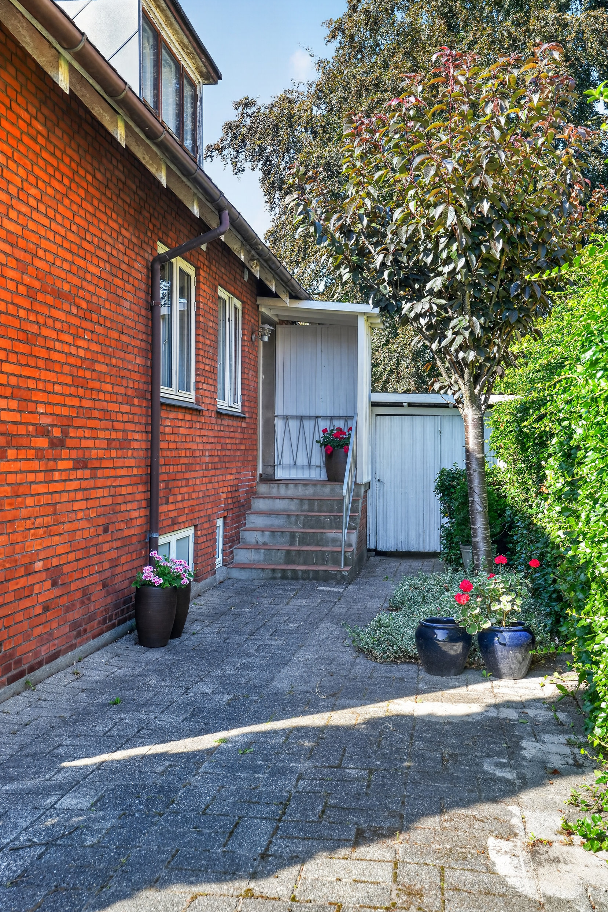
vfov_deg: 53.1
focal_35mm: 36
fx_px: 912
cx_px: 298
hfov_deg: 36.9
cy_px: 451
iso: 400
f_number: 8
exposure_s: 1/80
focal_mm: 35
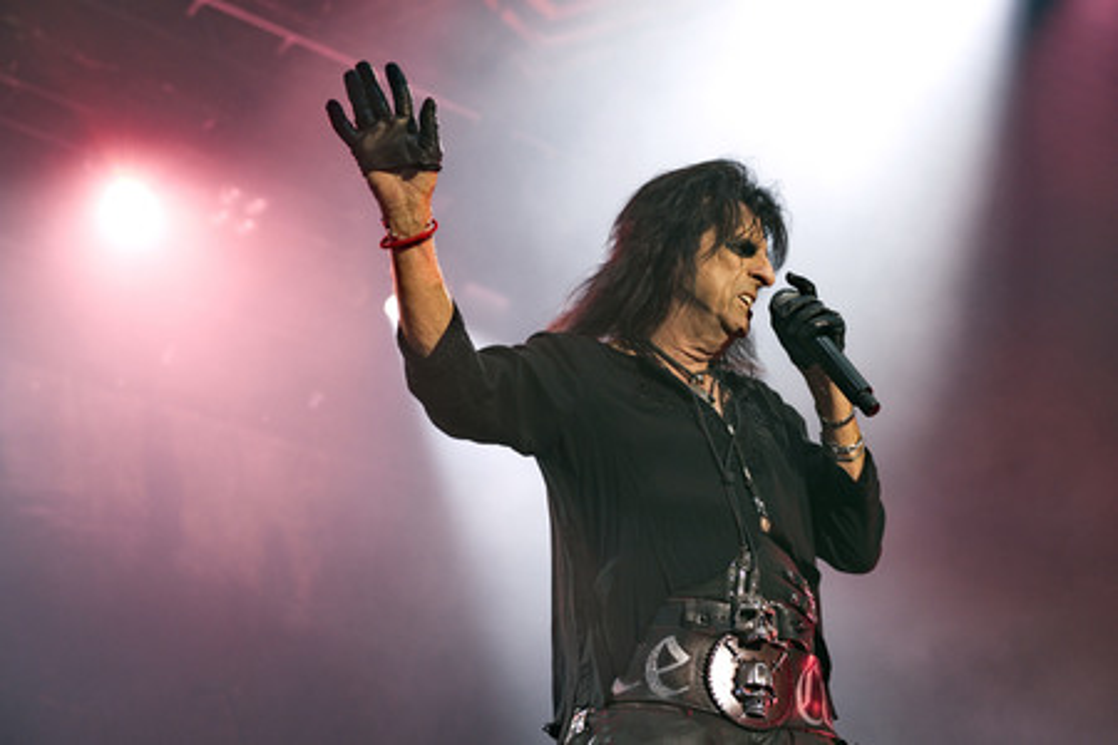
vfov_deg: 26.0
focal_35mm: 52
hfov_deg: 38.2
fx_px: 1615
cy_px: 372
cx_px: 559
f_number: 3.5
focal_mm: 52
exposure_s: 1/500
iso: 1600
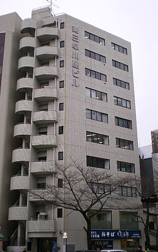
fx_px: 323
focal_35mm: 47
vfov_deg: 42.6
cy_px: 125
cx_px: 82
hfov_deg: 27.5
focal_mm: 7.4
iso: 80
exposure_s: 1/160
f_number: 3.5
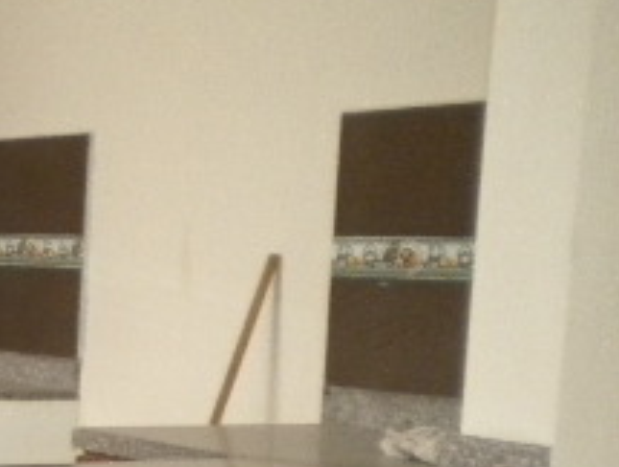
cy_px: 510
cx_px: -279
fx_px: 1863
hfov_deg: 17.2
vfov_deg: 14.0
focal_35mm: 104
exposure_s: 1/34.8
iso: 400
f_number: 3.1
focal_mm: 6.3
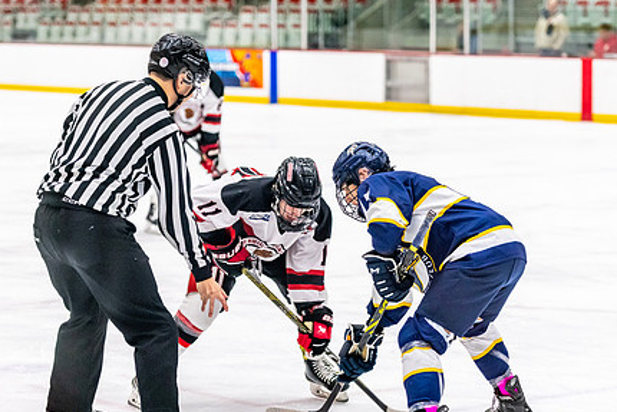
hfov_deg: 15.0
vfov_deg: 10.0
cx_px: 339
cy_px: 252
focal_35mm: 137
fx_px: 2349
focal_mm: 98
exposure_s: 1/640
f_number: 2.8
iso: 3200
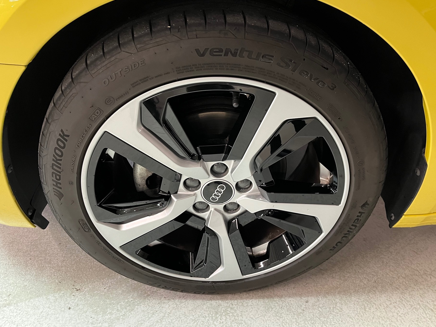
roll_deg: -4.5
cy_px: 161
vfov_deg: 48.2
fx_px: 365
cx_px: 227
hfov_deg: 61.6
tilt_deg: -37.0
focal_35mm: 29
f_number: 1.6
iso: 320
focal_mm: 5.1
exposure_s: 1/50
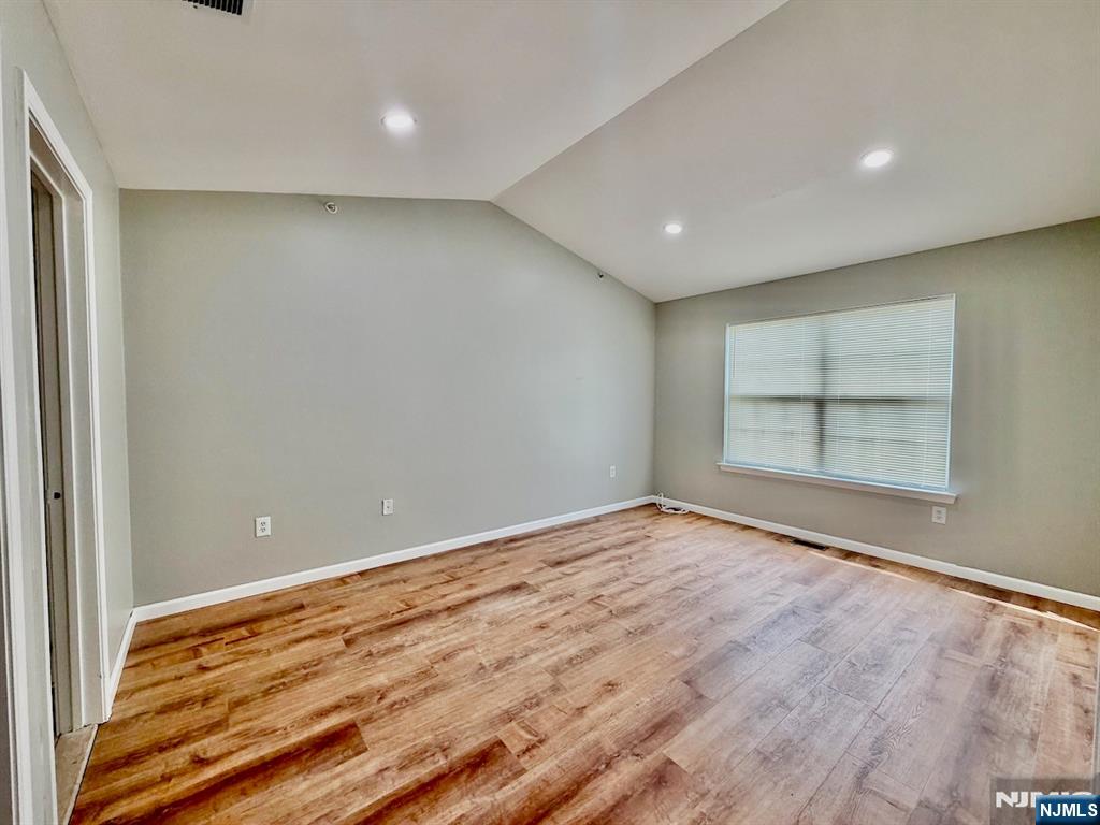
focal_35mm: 14
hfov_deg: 102.1
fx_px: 445
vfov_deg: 85.7
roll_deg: -0.2
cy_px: 412
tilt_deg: -2.1
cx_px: 550
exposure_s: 1/120
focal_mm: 2.22
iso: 200
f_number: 2.2
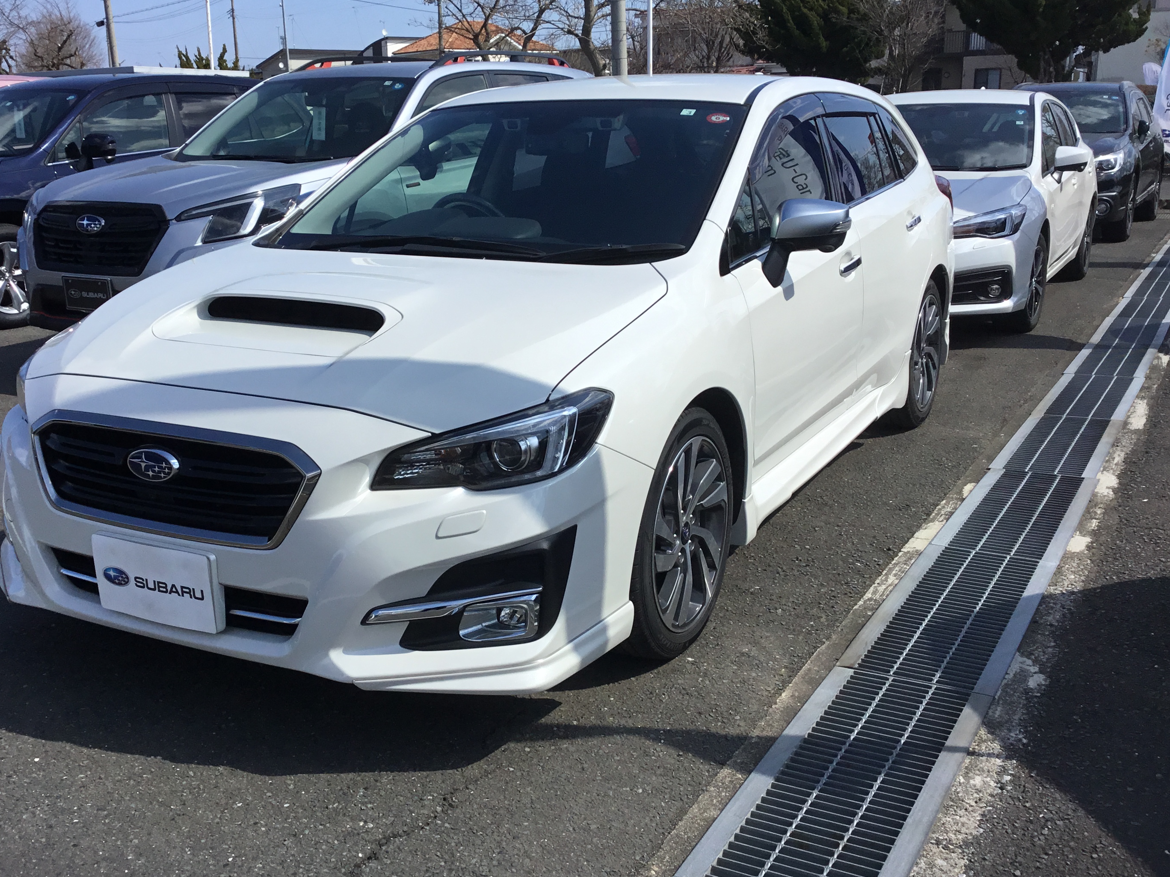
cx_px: 544
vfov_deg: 38.7
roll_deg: +0.9
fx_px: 1251
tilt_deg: -16.2
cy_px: 427
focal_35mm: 37
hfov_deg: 50.1
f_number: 2.4
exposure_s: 1/1733
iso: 25
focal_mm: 3.3
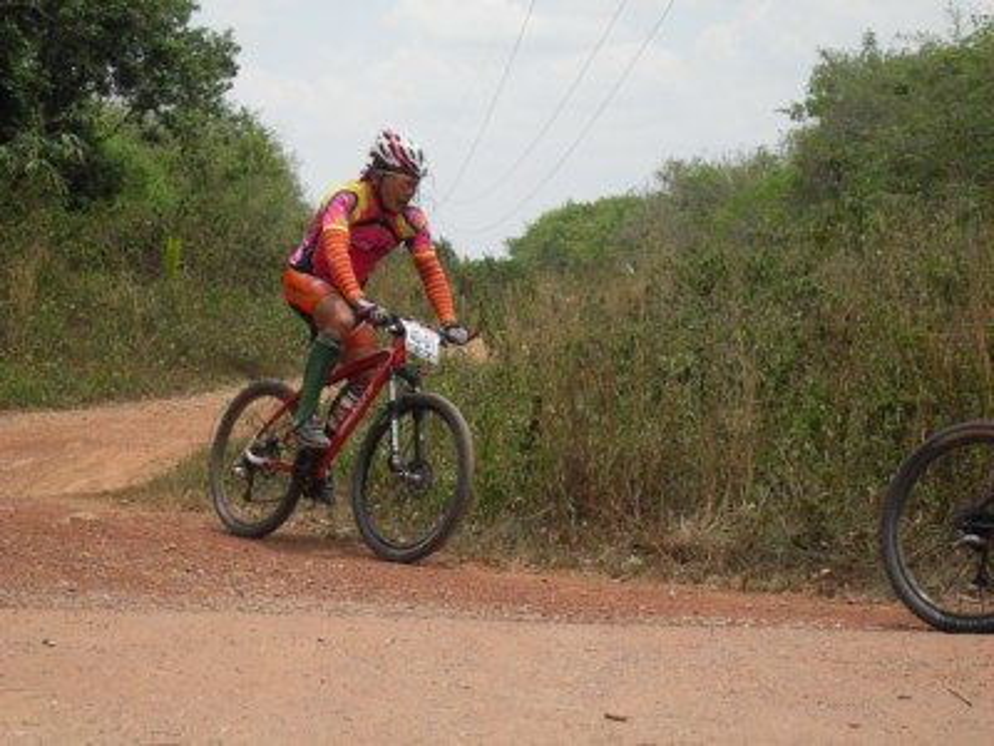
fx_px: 2728
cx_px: 497
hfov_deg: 20.7
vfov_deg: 15.6
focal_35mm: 95
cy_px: 373
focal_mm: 15.3
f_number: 4.8
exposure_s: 1/500
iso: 80
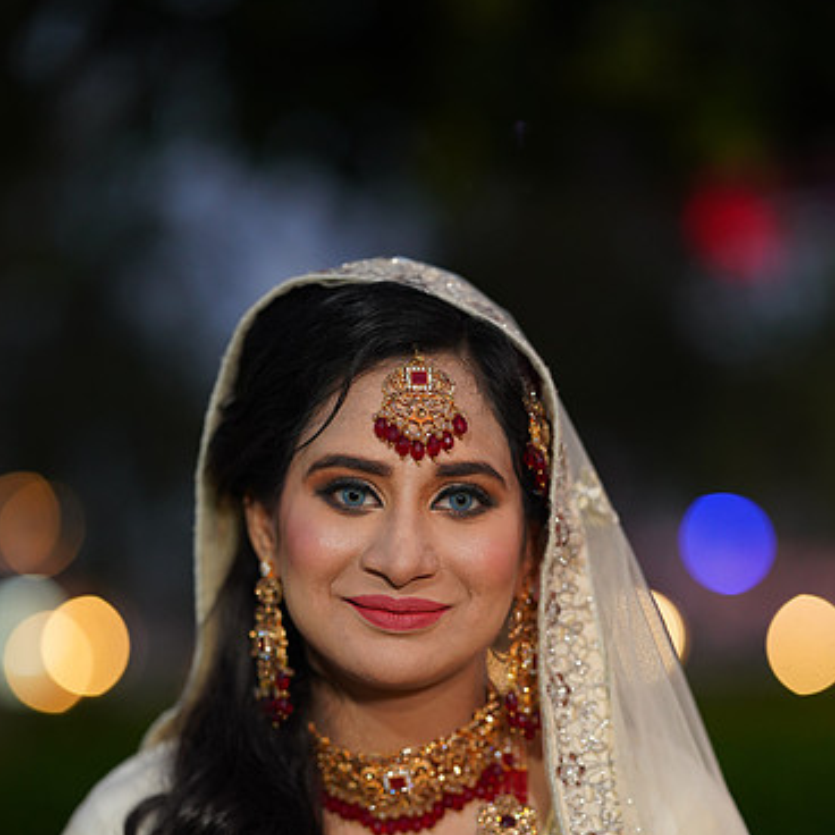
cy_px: 633
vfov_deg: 15.2
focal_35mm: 114
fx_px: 3111
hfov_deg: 15.3
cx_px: 403
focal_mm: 85
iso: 1000
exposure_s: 1/200
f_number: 1.4
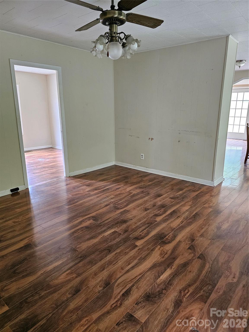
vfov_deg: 73.9
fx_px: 221
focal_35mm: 23
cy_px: 166
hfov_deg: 58.9
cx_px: 124
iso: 800
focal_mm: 6.3
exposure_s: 1/120
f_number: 1.7
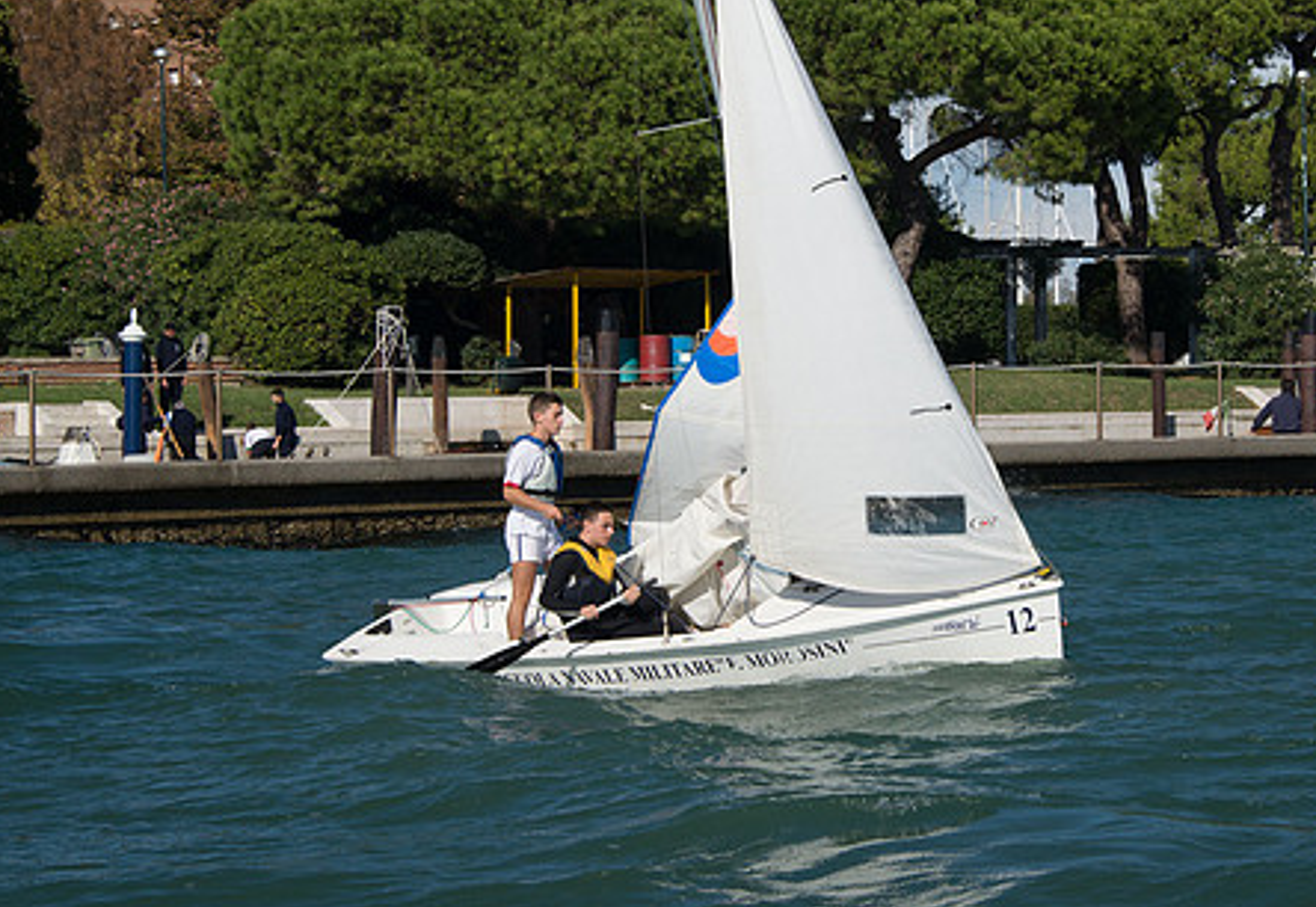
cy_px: 408
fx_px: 5097
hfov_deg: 14.7
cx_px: 907
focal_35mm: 138
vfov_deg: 10.2
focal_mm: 92
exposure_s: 1/1600
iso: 500
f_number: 9
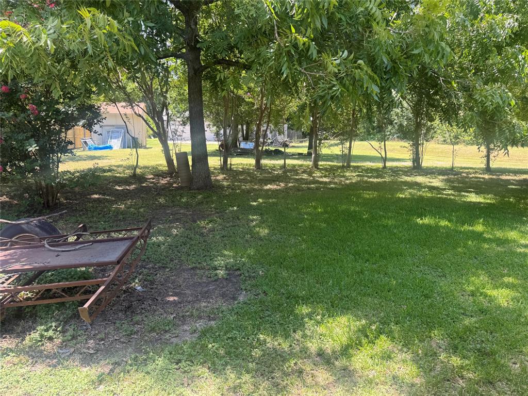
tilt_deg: -10.4
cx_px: 264
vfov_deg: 56.8
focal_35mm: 24
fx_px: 366
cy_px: 198
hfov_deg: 71.6
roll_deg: -1.5
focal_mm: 6.76
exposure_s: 1/425
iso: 80
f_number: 1.78
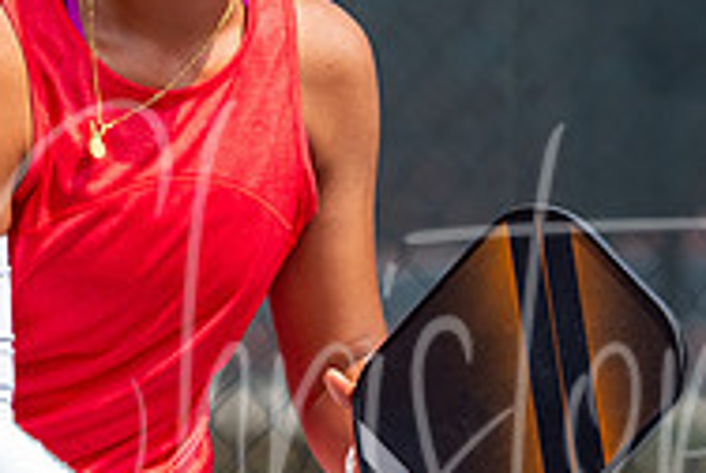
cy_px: 17
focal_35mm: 883
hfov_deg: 2.3
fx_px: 17344
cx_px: -18
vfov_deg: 1.6
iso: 200
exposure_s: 1/1600
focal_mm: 115
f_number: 3.2
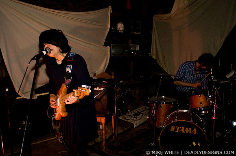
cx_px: 118
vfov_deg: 43.5
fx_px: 196
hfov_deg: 62.0
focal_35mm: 30
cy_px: 78
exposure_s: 1/30
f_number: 2.8
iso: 1000
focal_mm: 20
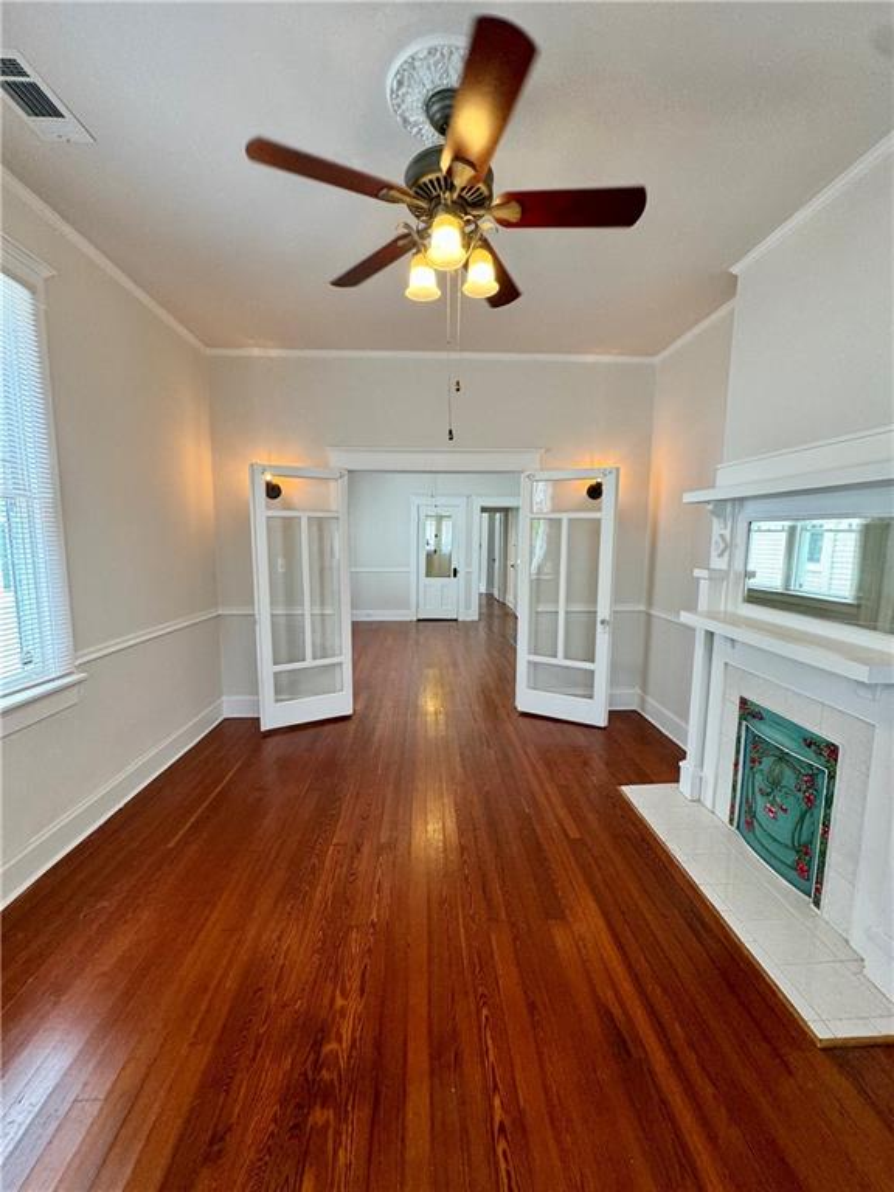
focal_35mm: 14
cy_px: 596
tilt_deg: -7.1
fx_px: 482
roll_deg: +0.1
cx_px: 447
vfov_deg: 102.1
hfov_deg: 85.7
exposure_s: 1/120
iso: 160
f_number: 2.2
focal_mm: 2.22
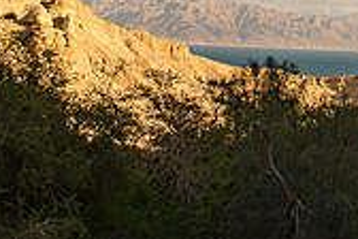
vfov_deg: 15.1
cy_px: -136
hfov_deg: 22.1
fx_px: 825
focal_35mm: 83
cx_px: 456
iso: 200
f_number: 2.8
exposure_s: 1/2500
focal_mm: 24
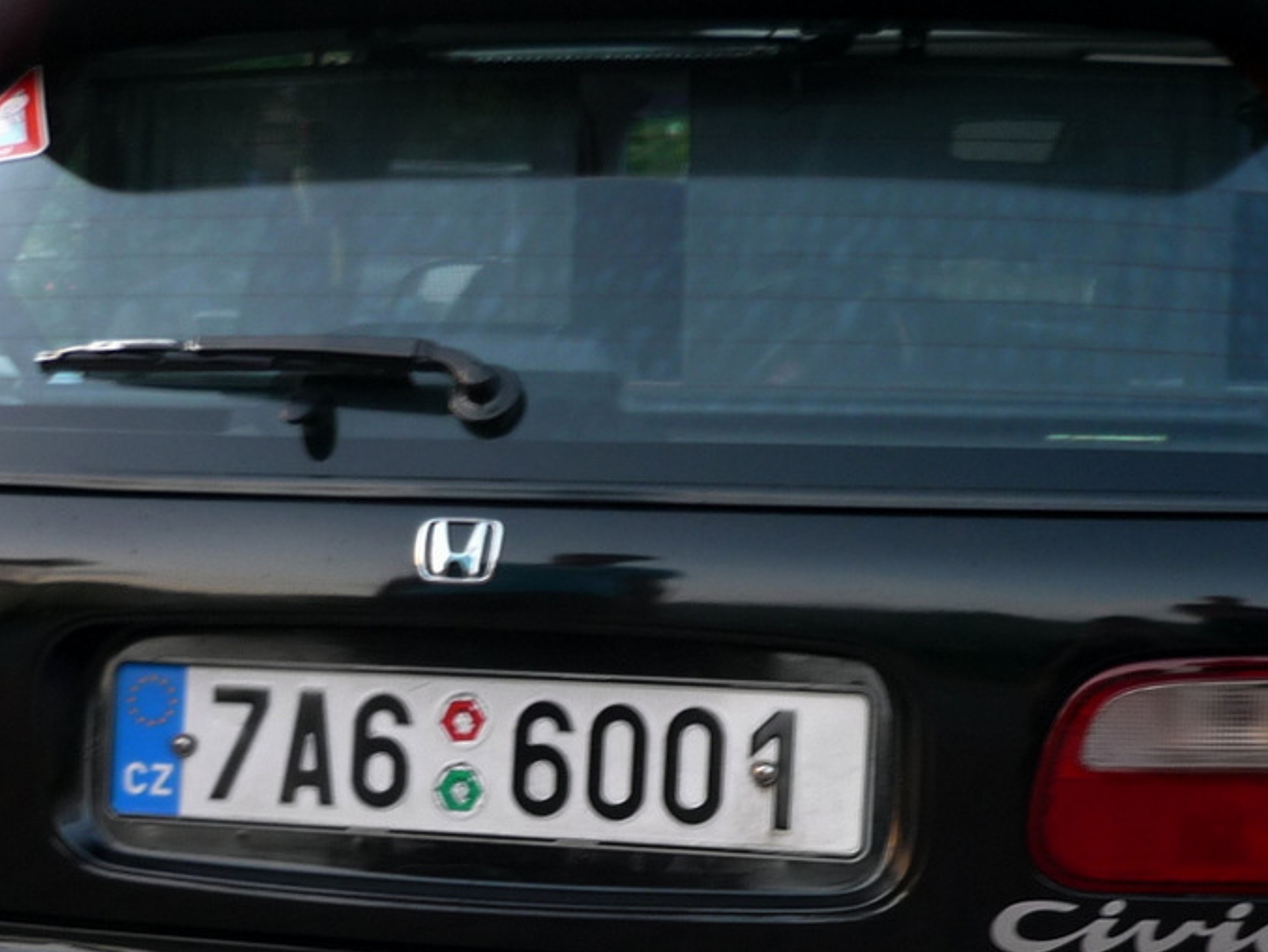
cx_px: 687
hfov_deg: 25.0
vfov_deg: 18.7
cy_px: 774
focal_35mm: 78
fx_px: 2858
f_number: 2.8
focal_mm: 5.5
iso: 100
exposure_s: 1/8
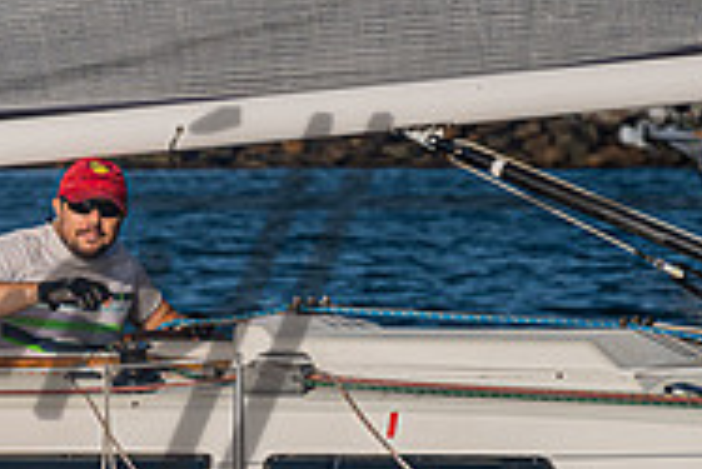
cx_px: -146
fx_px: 8196
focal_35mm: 420
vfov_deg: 3.3
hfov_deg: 4.9
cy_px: 291
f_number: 6.3
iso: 400
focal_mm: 135
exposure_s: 1/1600
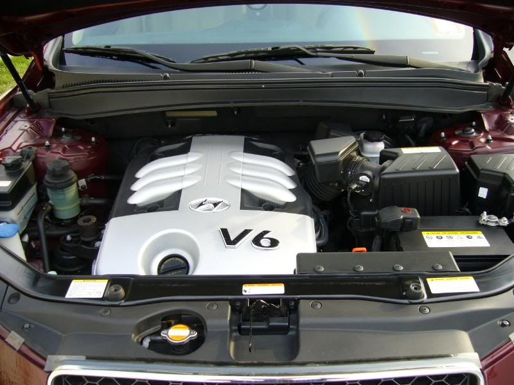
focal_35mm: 35
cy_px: 192
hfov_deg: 52.6
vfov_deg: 40.7
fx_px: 520
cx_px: 257
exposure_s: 1/100
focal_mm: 5.8
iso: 80
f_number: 2.8
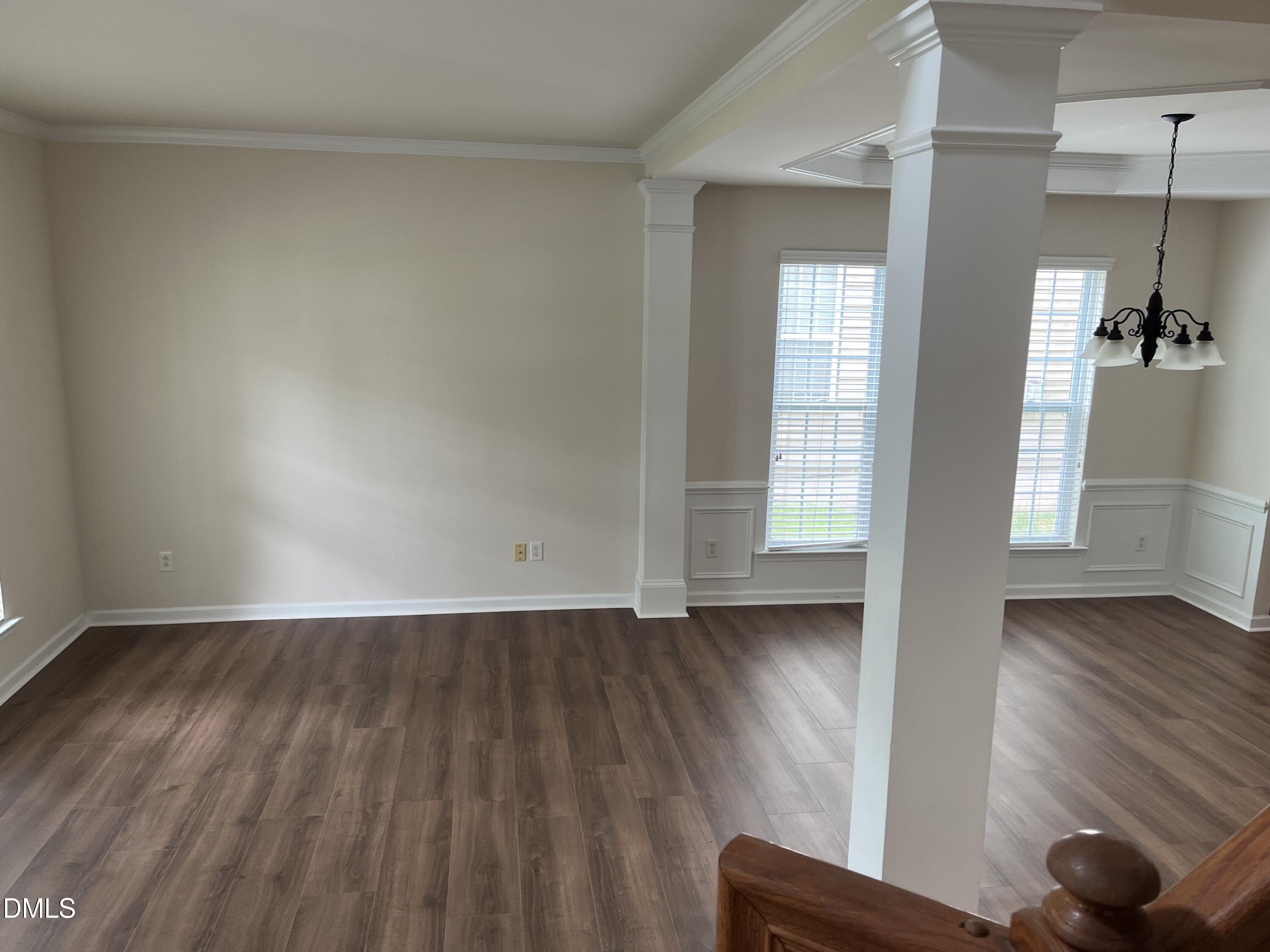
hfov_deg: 67.3
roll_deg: -0.7
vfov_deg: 53.1
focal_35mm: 26
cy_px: 476
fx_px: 954
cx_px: 635
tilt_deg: -11.1
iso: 80
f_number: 1.6
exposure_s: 1/60
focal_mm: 5.1
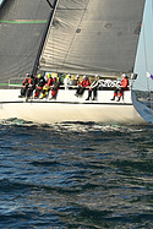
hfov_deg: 6.3
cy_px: -82
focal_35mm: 217
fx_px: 1381
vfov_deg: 9.3
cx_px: 67
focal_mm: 70
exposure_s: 1/1000
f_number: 10
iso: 800
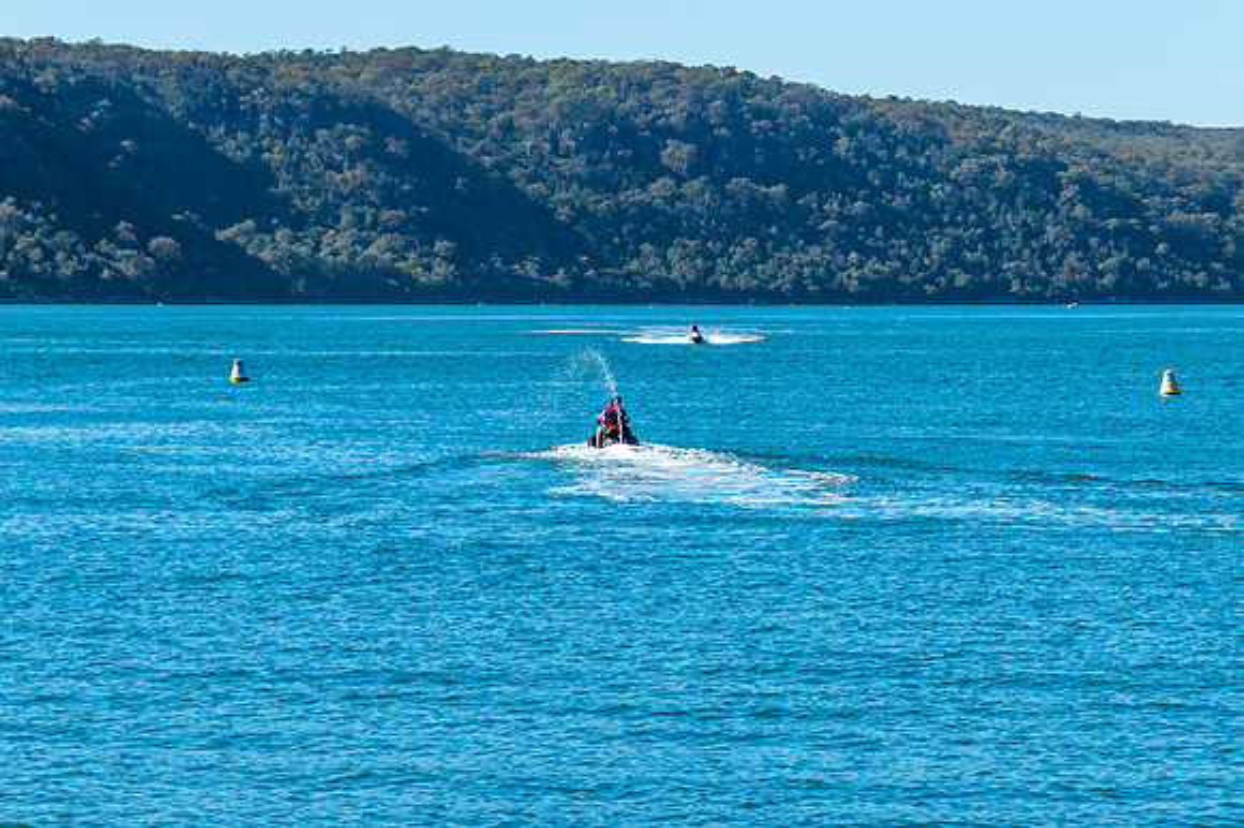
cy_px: 414
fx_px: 5374
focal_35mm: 156
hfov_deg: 13.2
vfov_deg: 8.8
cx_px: 622
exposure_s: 1/800
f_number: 8
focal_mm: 100
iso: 200
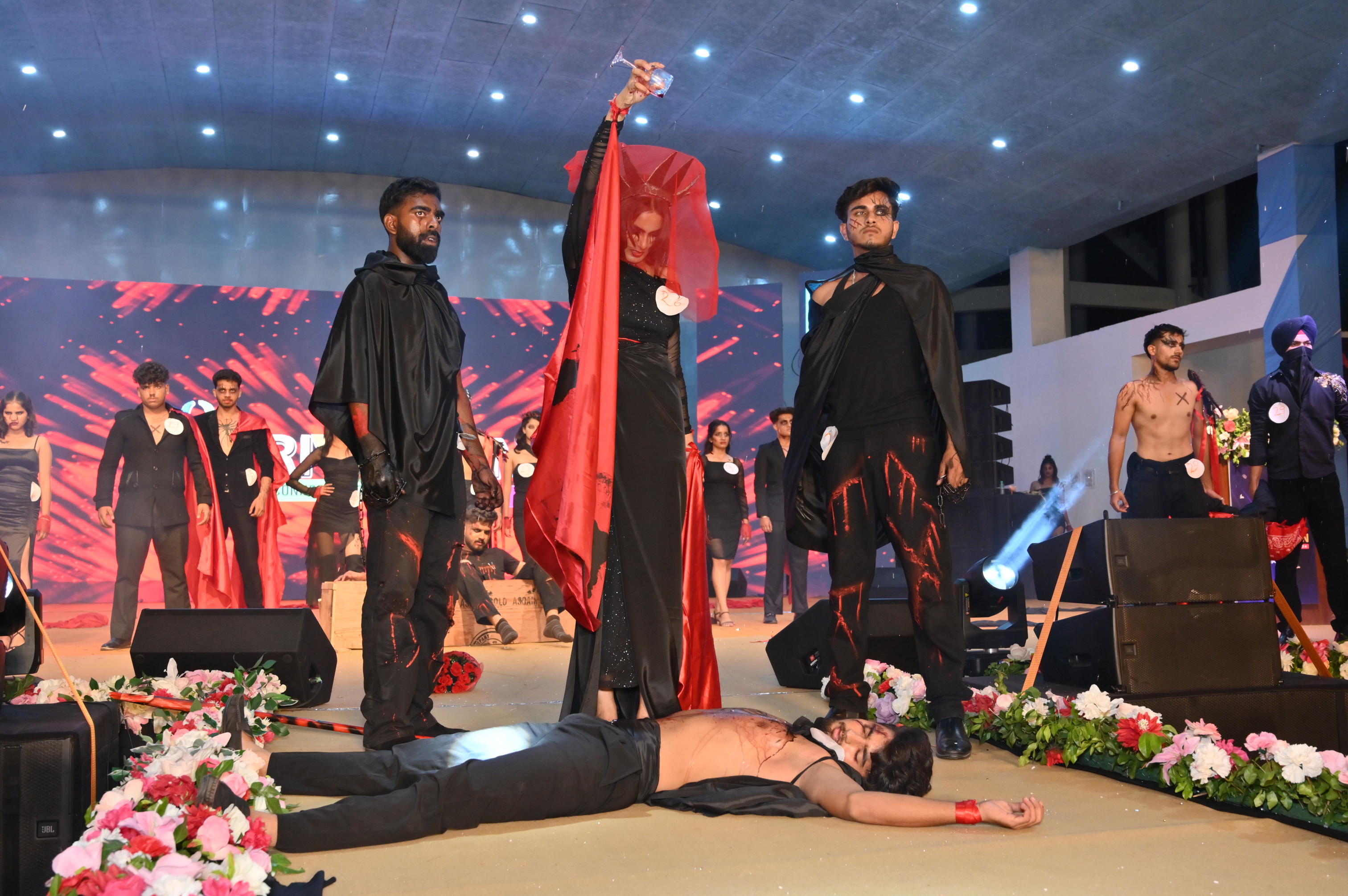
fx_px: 1310
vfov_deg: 37.8
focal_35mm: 35
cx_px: 674
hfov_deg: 54.5
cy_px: 448
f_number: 5.6
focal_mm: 35
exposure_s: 1/125
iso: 1000
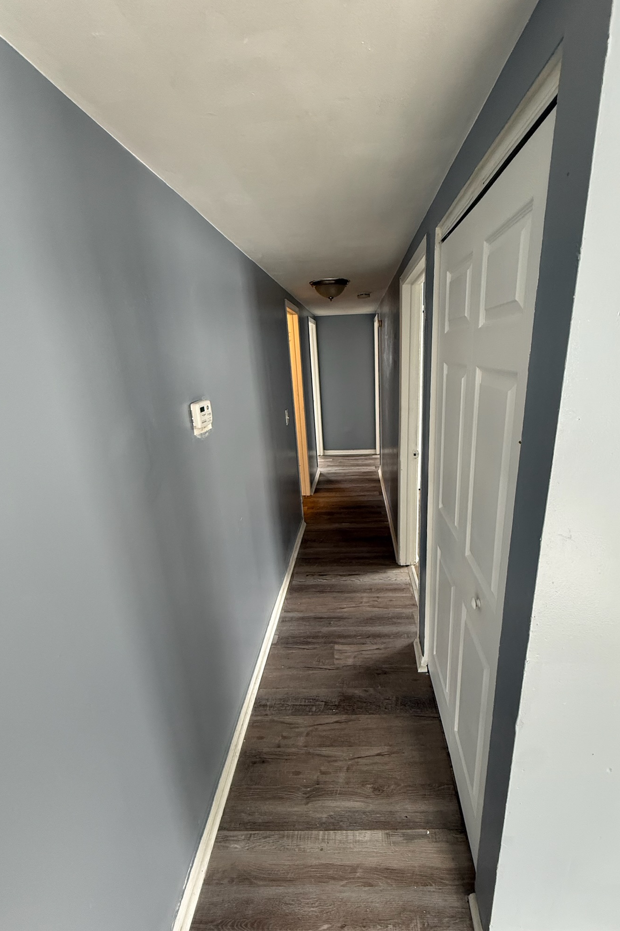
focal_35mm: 15
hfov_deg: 77.0
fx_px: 388
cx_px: 347
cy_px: 475
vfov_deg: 100.4
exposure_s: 1/99
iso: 320
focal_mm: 2.22
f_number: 2.2
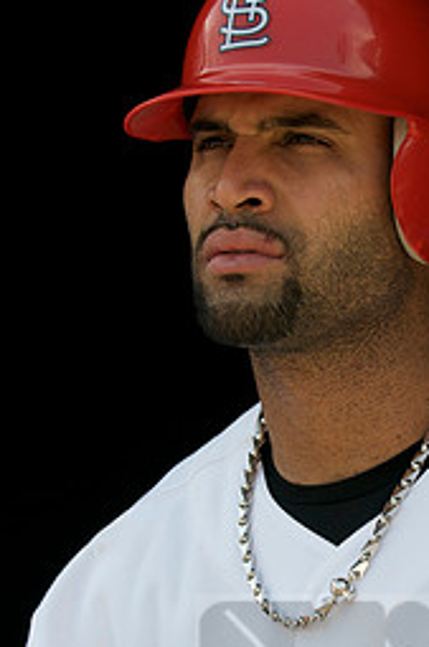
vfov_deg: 11.1
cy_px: 421
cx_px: 317
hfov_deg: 7.4
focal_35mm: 185
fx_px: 3320
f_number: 4.5
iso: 200
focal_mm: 70
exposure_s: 1/500
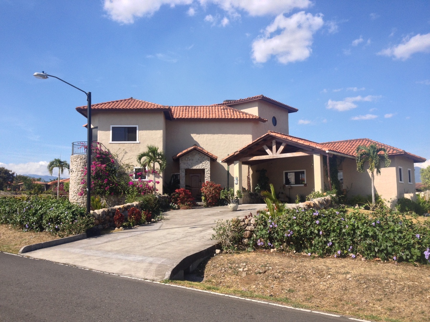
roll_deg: +1.3
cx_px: 215
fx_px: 435
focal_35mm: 35
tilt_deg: +2.6
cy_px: 161
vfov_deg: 40.7
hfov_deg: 52.6
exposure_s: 1/1314
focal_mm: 4.28
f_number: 2.4
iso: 50
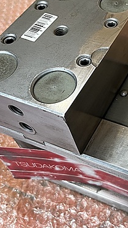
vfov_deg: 41.9
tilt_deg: -52.7
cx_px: 152
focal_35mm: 49
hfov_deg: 22.6
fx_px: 296
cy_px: 91
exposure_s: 1/60
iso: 160
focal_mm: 5.1
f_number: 1.6
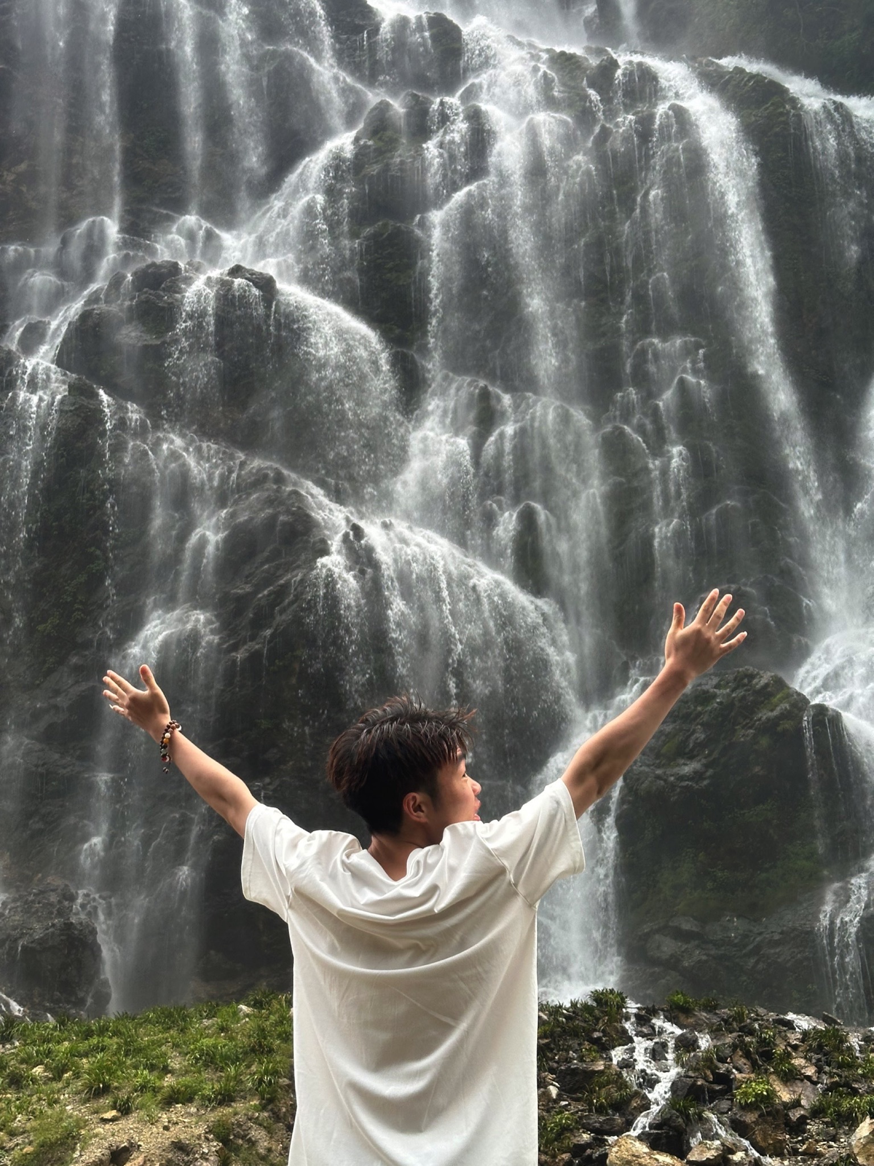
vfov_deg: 39.7
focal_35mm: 48
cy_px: 583
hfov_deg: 30.3
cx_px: 437
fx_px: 1616
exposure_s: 1/169
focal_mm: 6.86
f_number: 1.78
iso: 50
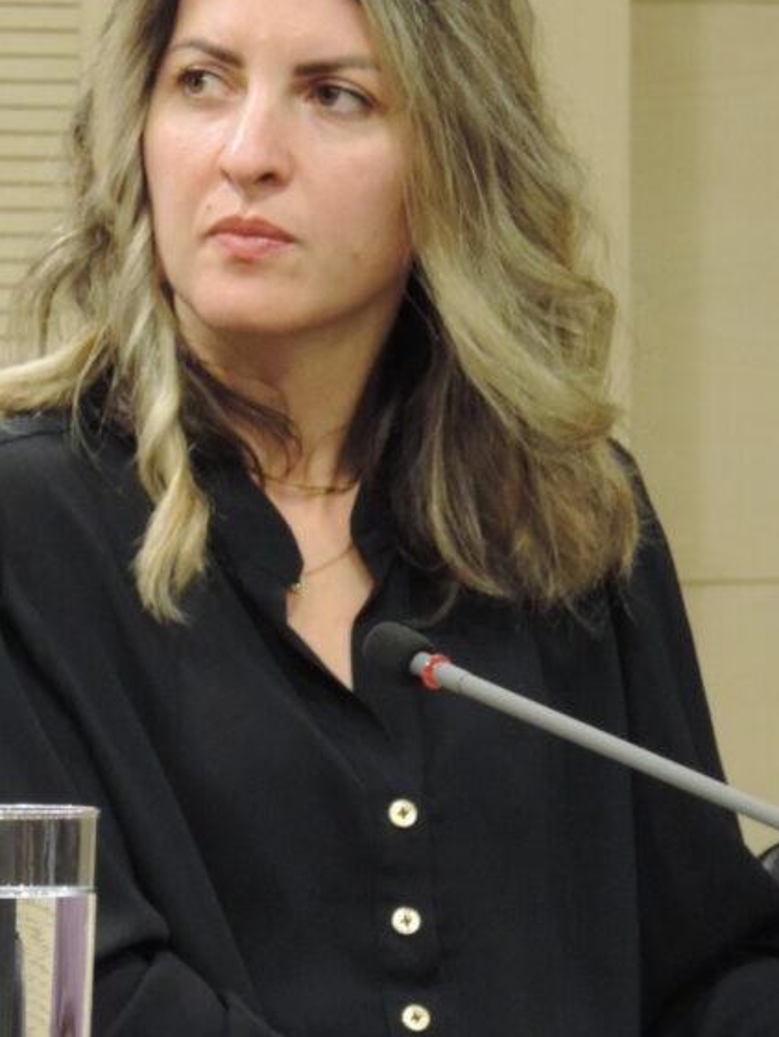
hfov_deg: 3.0
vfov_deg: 4.0
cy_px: 568
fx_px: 15021
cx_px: 175
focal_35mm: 501
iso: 800
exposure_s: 1/13
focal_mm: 49
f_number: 4.7
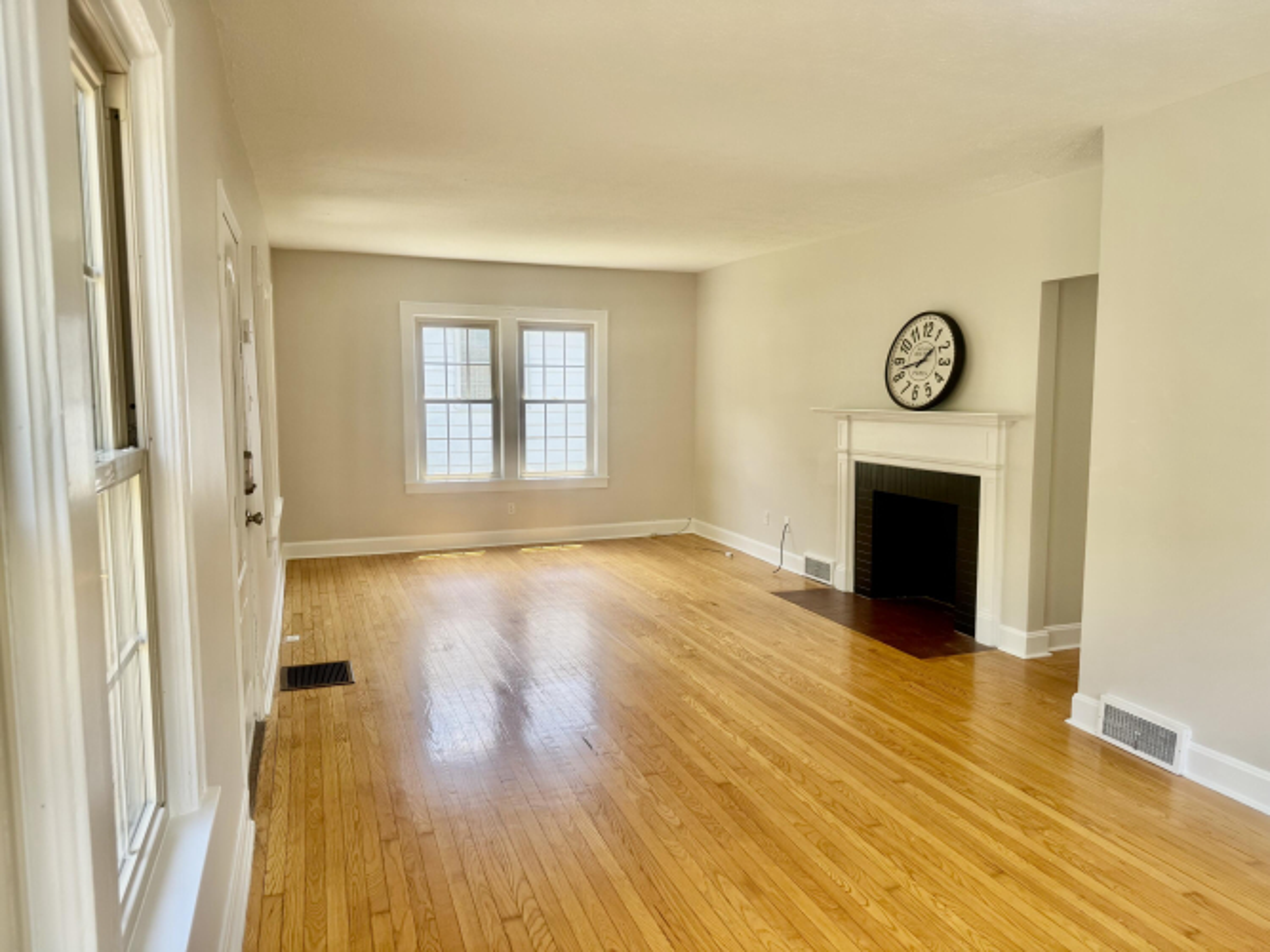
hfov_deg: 71.6
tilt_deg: -6.2
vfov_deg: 56.8
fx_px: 880
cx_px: 635
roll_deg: -0.4
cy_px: 476
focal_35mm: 24
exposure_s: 1/162
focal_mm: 6.76
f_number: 1.78
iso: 100
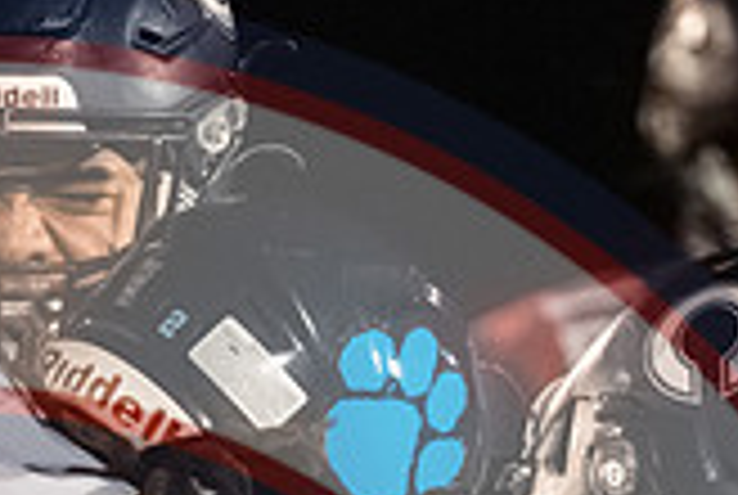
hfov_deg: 0.7
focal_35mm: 2756
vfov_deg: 0.5
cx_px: -135
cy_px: 337
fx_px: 56600
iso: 25600
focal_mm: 400
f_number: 4.5
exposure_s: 1/3200
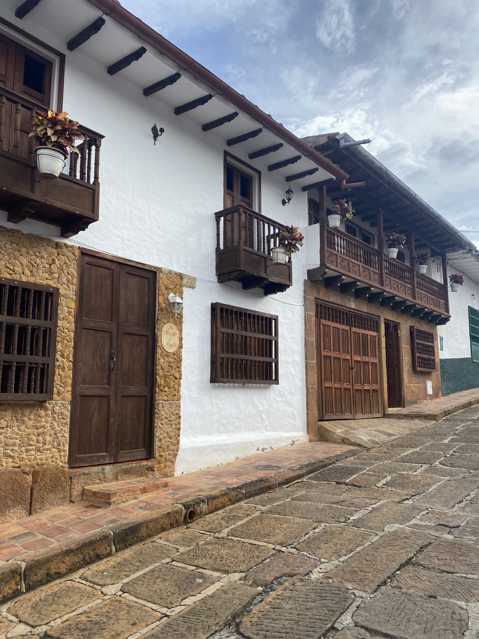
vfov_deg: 67.3
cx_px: 240
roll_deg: +0.6
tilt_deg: +9.2
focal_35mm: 26
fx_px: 480
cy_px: 320
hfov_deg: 53.1
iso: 32
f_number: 1.8
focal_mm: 4.25
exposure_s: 1/1866
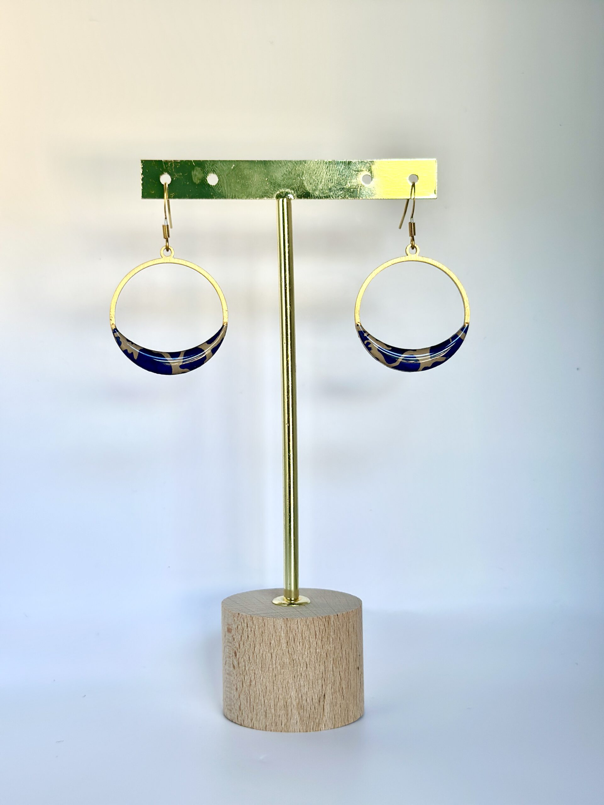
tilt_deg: +1.6
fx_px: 1117
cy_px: 402
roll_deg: +0.1
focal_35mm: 48
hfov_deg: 30.3
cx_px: 302
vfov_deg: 39.7
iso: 64
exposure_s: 1/115
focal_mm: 6.86
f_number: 1.78
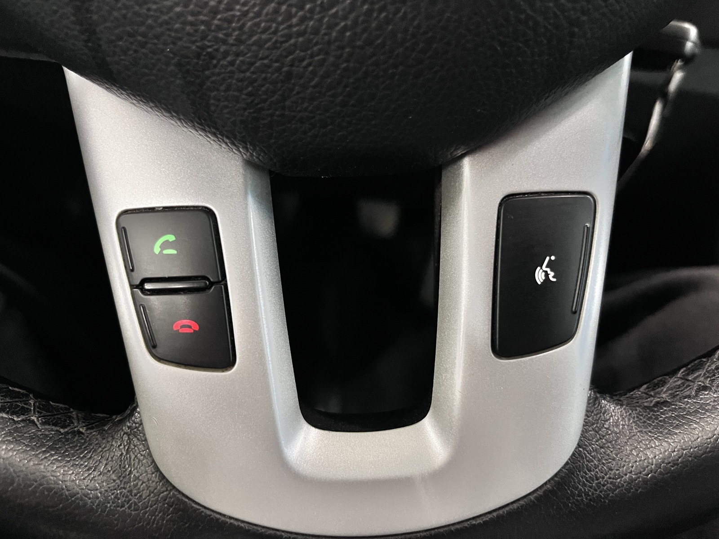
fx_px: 540
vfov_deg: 53.1
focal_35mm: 26
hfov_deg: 67.3
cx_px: 360
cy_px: 270
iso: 320
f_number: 1.6
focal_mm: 5.1
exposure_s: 1/50
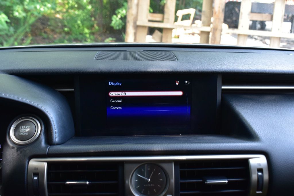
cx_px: 147
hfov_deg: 47.9
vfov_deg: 33.0
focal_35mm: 40
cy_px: 98
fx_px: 331
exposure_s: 1/50
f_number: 8
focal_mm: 27
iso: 400
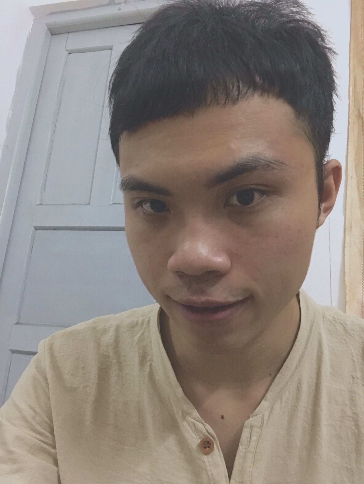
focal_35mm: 32
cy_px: 242
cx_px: 182
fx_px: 448
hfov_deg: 44.2
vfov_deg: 56.8
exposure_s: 1/17
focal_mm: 2.87
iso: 400
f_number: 2.2
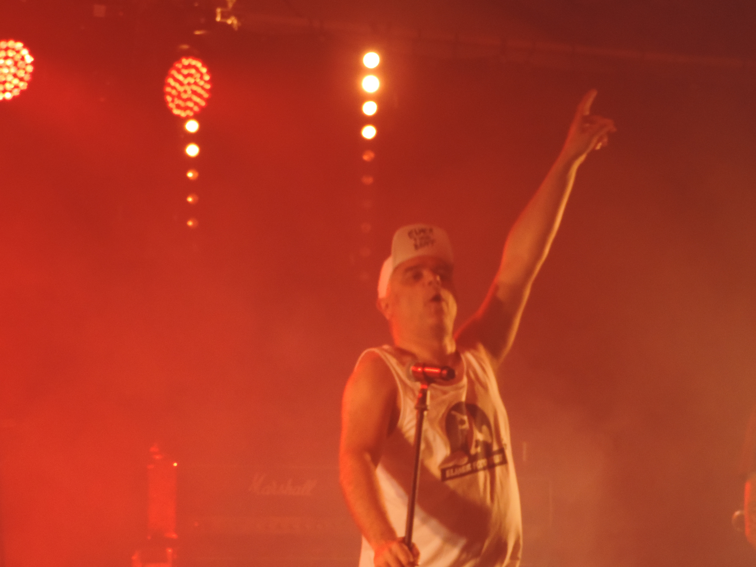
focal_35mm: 170
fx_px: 3713
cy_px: 284
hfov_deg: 11.6
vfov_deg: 8.7
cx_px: 378
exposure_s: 1/30
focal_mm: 30.3
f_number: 4.5
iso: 560
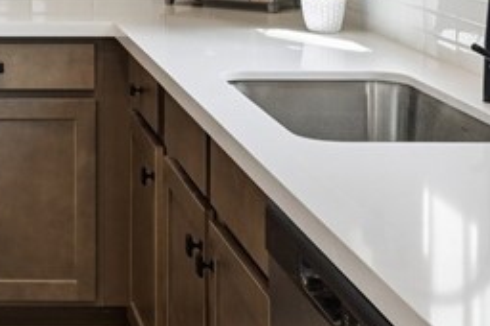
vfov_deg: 12.7
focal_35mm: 102
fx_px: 1387
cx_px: -92
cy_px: -161
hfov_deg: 19.0
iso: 500
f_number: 9
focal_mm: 24
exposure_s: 1/250
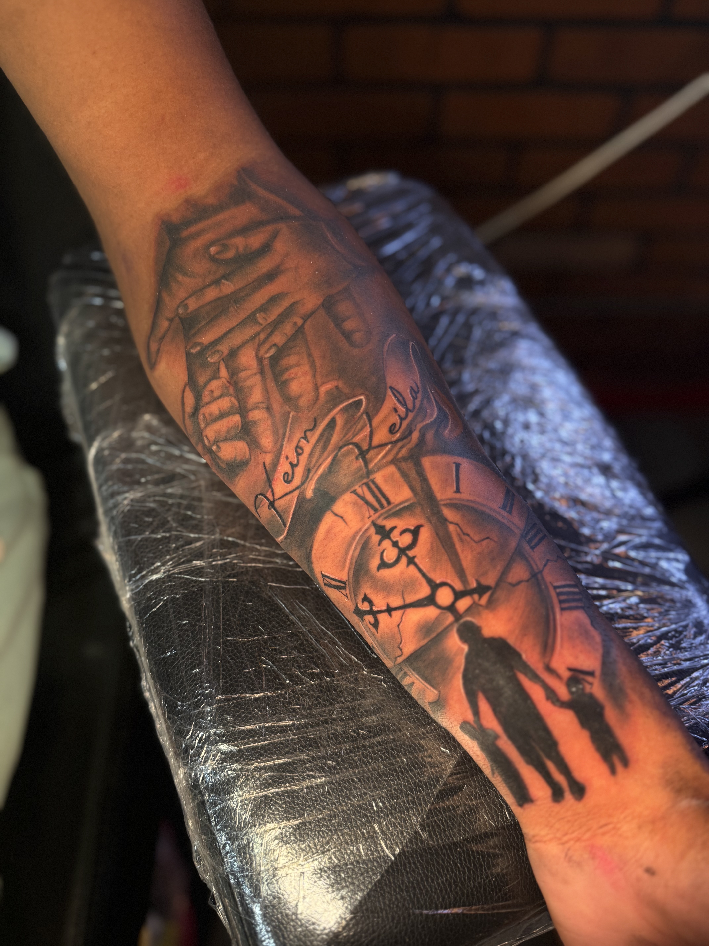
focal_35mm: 24
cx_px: 354
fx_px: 655
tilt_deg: -66.1
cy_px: 473
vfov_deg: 71.6
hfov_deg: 56.8
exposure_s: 1/60
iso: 200
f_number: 1.78
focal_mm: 6.76
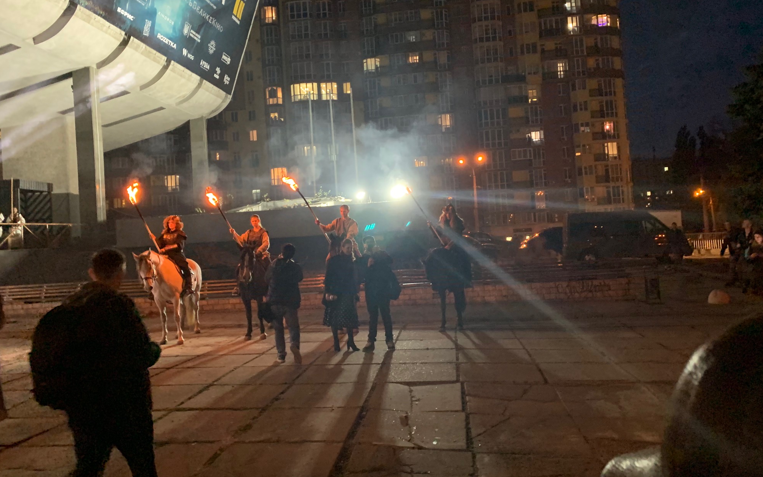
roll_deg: +2.5
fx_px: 582
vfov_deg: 44.5
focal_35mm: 28
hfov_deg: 66.5
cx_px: 384
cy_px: 215
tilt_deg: +2.7
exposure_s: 1/25
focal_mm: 4.25
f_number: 1.8
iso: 500
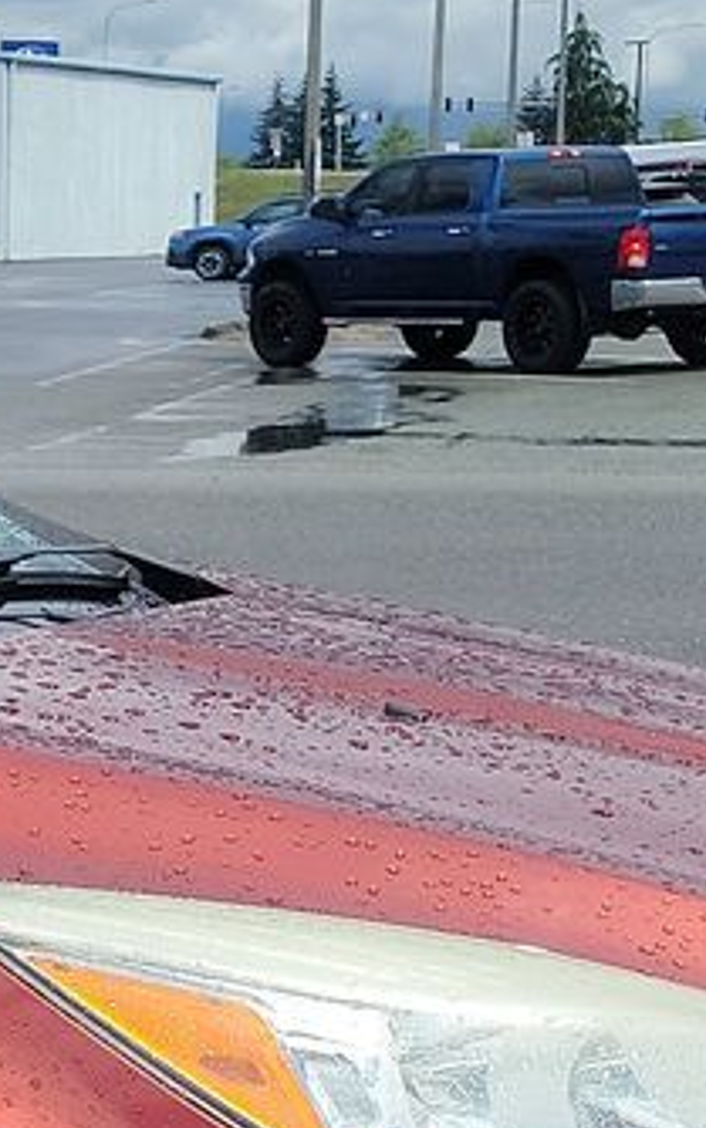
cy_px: 719
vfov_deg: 17.1
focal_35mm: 122
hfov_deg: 9.6
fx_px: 3753
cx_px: -966
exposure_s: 1/1093
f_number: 1.8
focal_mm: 6.7
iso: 50
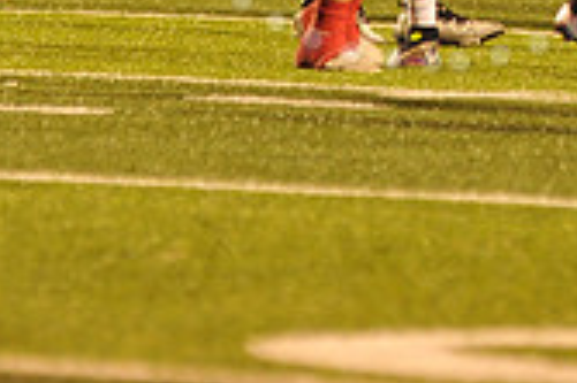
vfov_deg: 2.0
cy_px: -262
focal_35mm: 695
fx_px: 11128
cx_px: 432
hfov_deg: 3.0
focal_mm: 200
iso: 5000
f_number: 4.5
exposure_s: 1/200
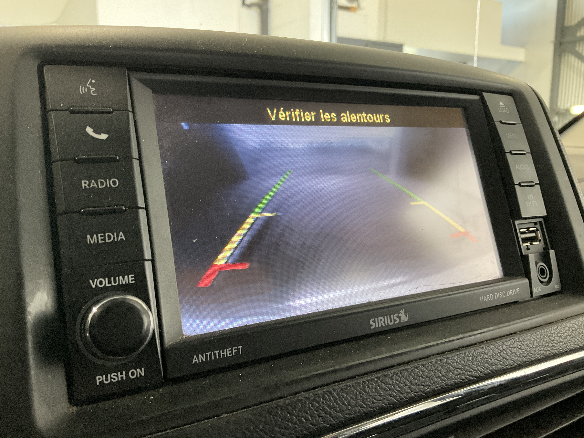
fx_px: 489
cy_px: 219
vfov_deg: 48.2
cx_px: 292
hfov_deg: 61.7
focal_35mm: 29
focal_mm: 3
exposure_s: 1/60
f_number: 1.8
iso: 160
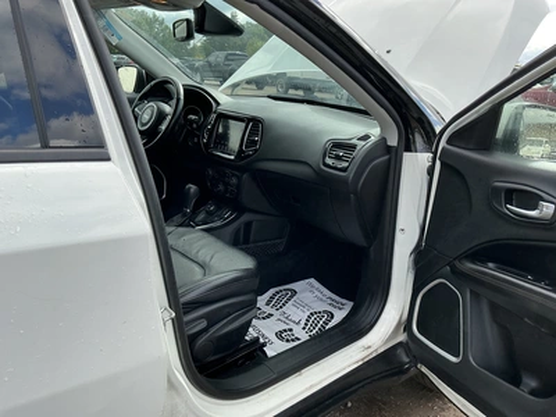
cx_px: 278
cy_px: 208
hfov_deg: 63.4
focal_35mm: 28
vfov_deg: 49.7
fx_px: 450
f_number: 1.8
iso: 25
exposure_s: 1/457
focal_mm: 3
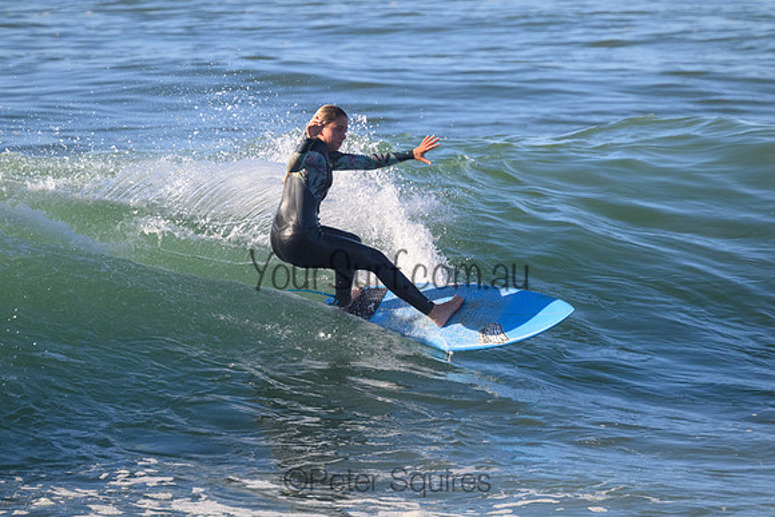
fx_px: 13996
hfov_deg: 3.2
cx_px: 388
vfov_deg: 2.1
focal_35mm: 650
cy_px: 258
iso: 2500
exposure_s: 1/2000
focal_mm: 650
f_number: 11
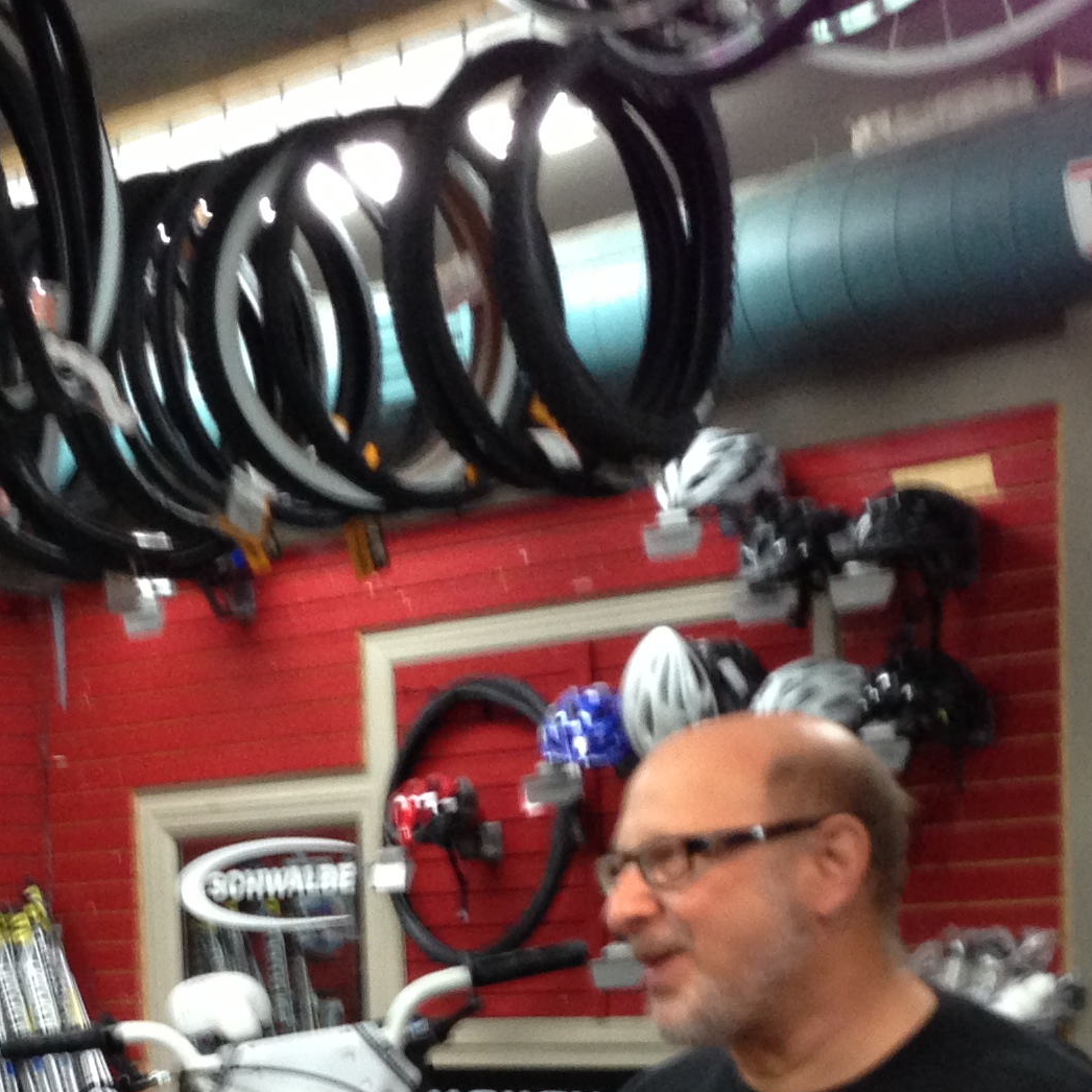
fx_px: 3248
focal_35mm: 91
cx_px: 373
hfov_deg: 19.0
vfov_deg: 18.4
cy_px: 1211
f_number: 2.4
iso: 200
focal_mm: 4.13
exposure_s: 1/20
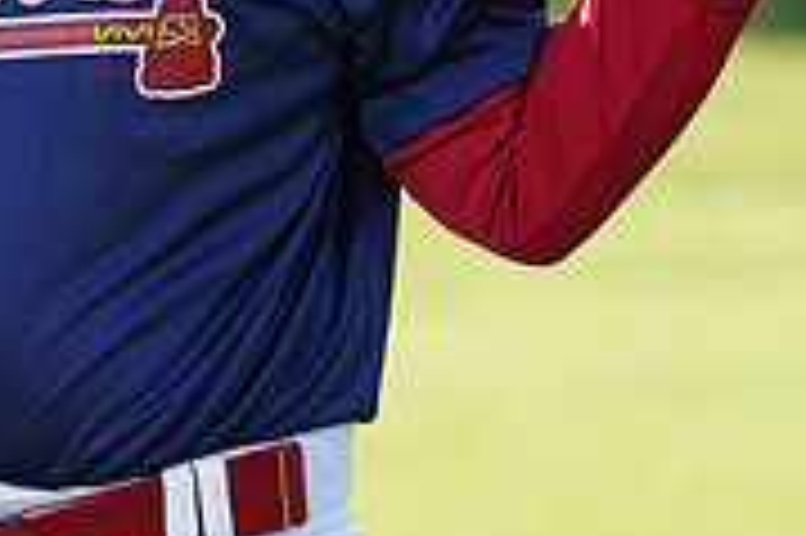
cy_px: -218
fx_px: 11318
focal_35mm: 506
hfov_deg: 4.1
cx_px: 176
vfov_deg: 2.7
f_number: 5
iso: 100
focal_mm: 156
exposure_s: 1/250
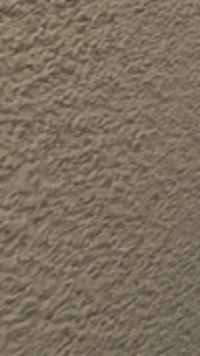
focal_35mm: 61
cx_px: 798
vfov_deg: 26.1
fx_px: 576
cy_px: -167
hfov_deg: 8.1
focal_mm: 2.13
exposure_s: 1/33.3
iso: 469
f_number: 2.2
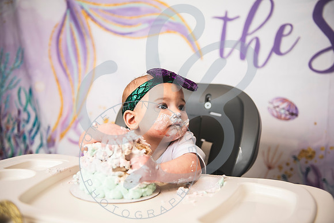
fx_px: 371
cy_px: 112
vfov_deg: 33.4
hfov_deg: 48.4
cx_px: 167
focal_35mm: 40
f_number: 2.8
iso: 250
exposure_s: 1/160
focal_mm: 40
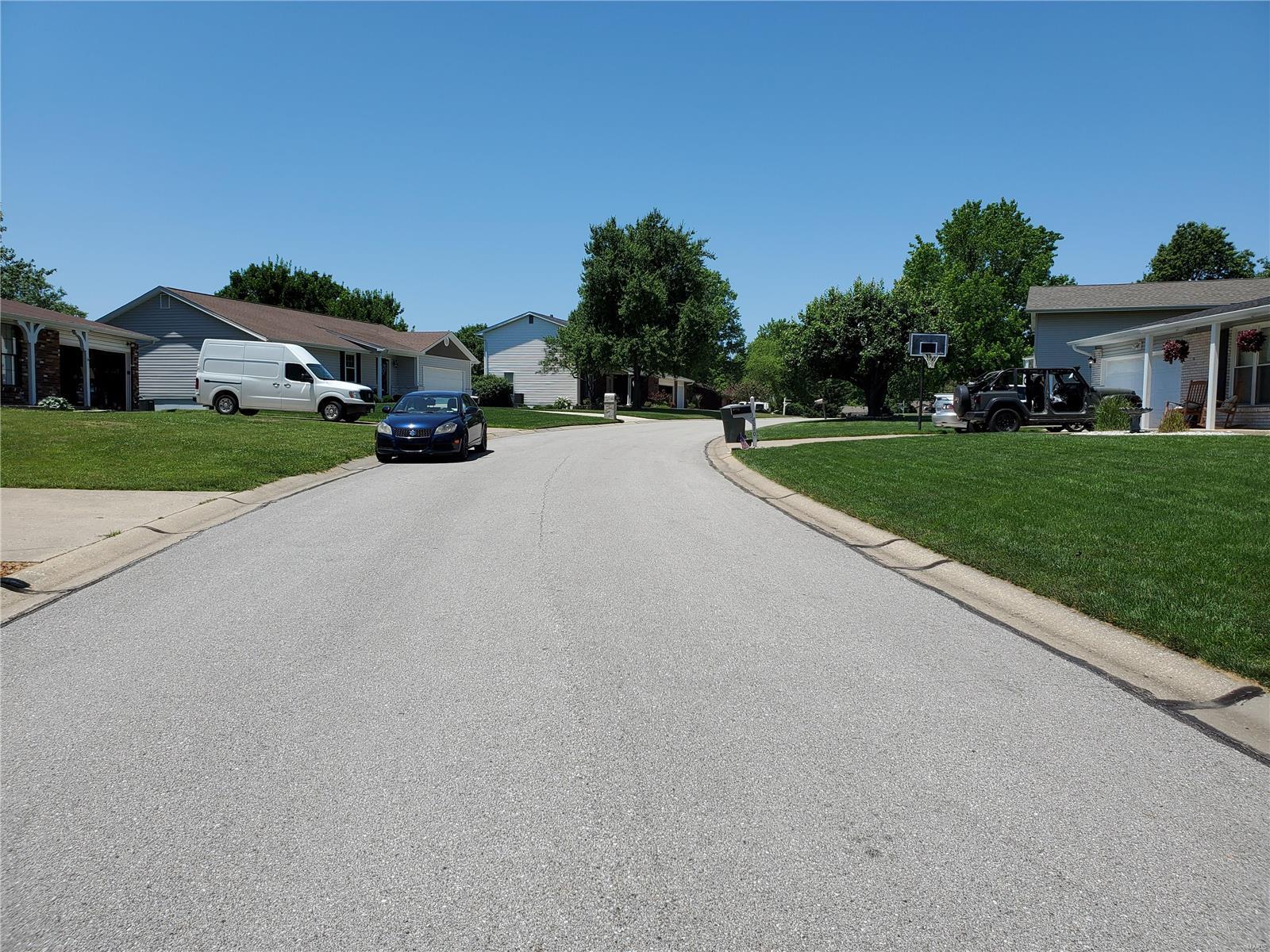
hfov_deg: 67.3
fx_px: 954
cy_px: 476
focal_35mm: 26
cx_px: 635
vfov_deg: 53.1
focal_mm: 4.3
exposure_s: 1/2077
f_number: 2.4
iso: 50
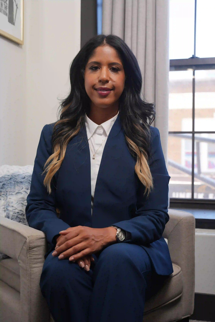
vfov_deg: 41.1
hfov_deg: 28.1
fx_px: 430
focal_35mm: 48
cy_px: 161
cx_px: 108
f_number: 5
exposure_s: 1/125
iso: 400
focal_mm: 48
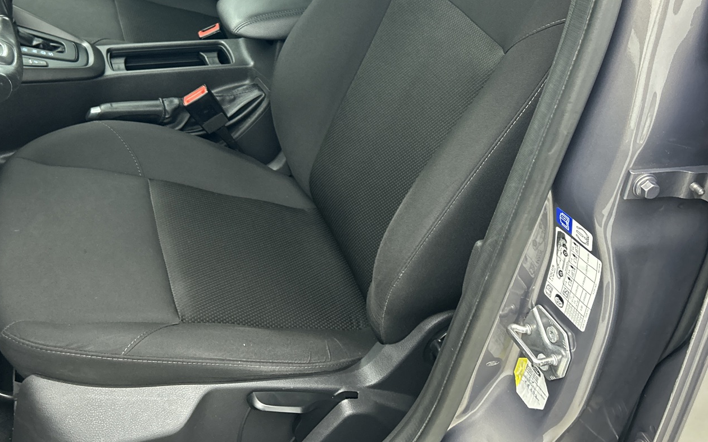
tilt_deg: -26.9
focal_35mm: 42
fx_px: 810
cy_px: 61
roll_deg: -3.5
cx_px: 258
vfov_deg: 29.5
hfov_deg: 46.7
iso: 400
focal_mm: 5.7
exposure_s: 1/33
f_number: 1.5
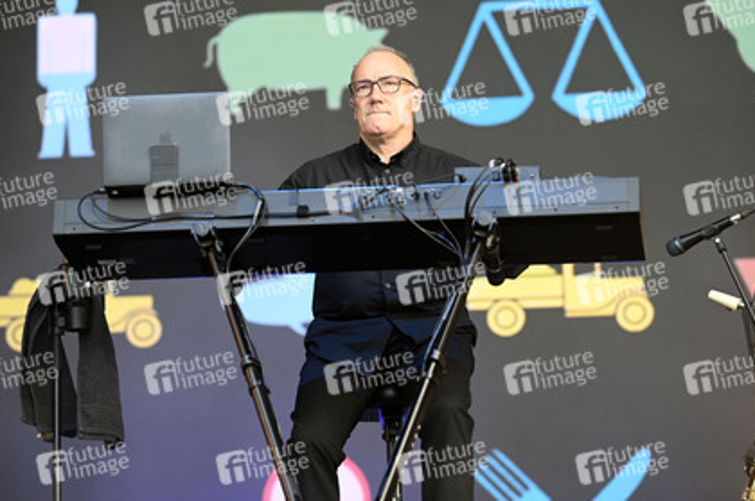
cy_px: 239
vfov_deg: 10.6
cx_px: 395
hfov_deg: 15.9
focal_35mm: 129
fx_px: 2702
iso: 320
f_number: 3.2
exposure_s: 1/400
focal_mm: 120
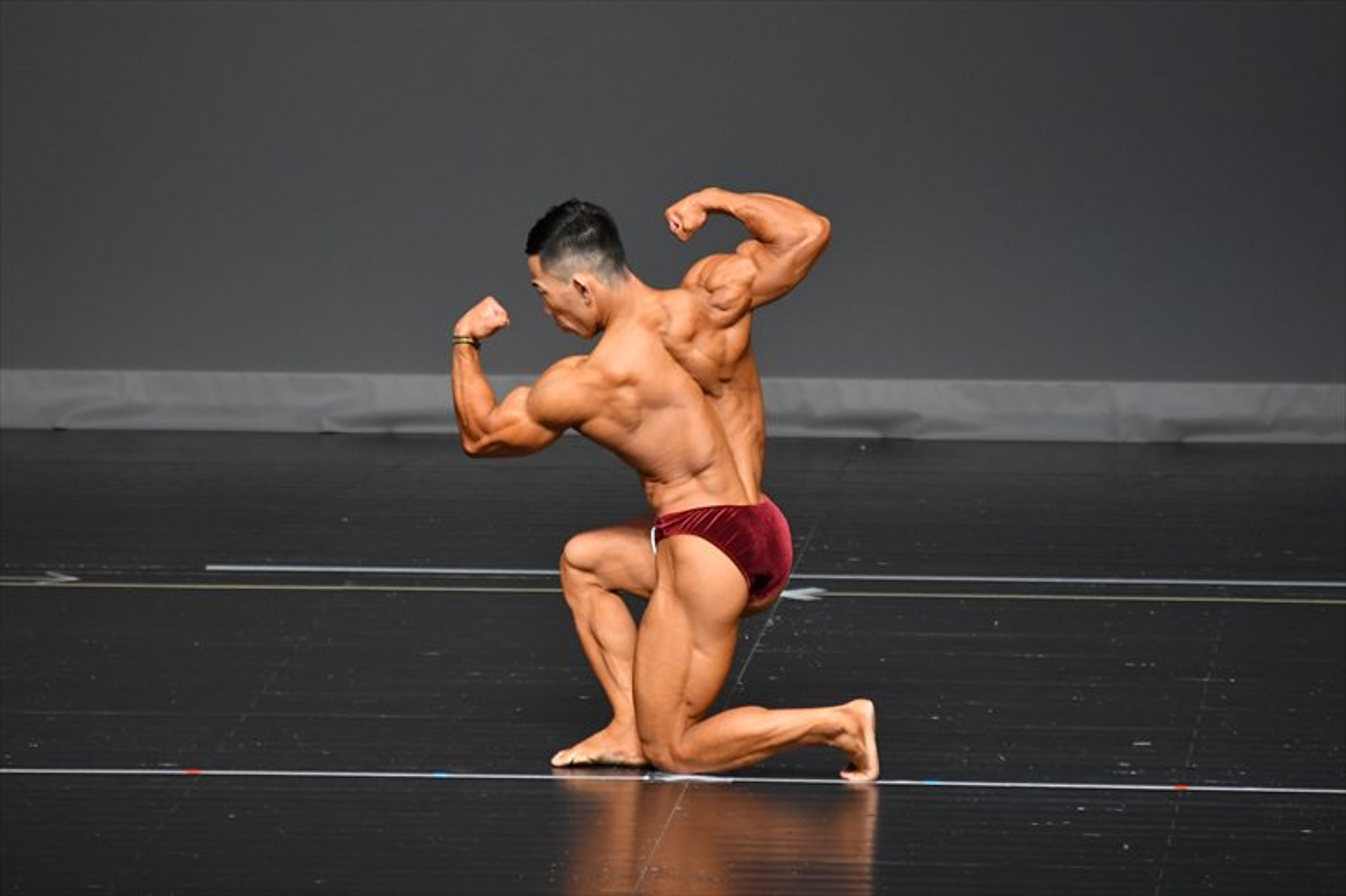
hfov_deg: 5.5
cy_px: 448
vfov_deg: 3.7
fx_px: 14014
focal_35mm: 375
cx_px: 673
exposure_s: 1/400
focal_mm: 250
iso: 2500
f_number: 5.6
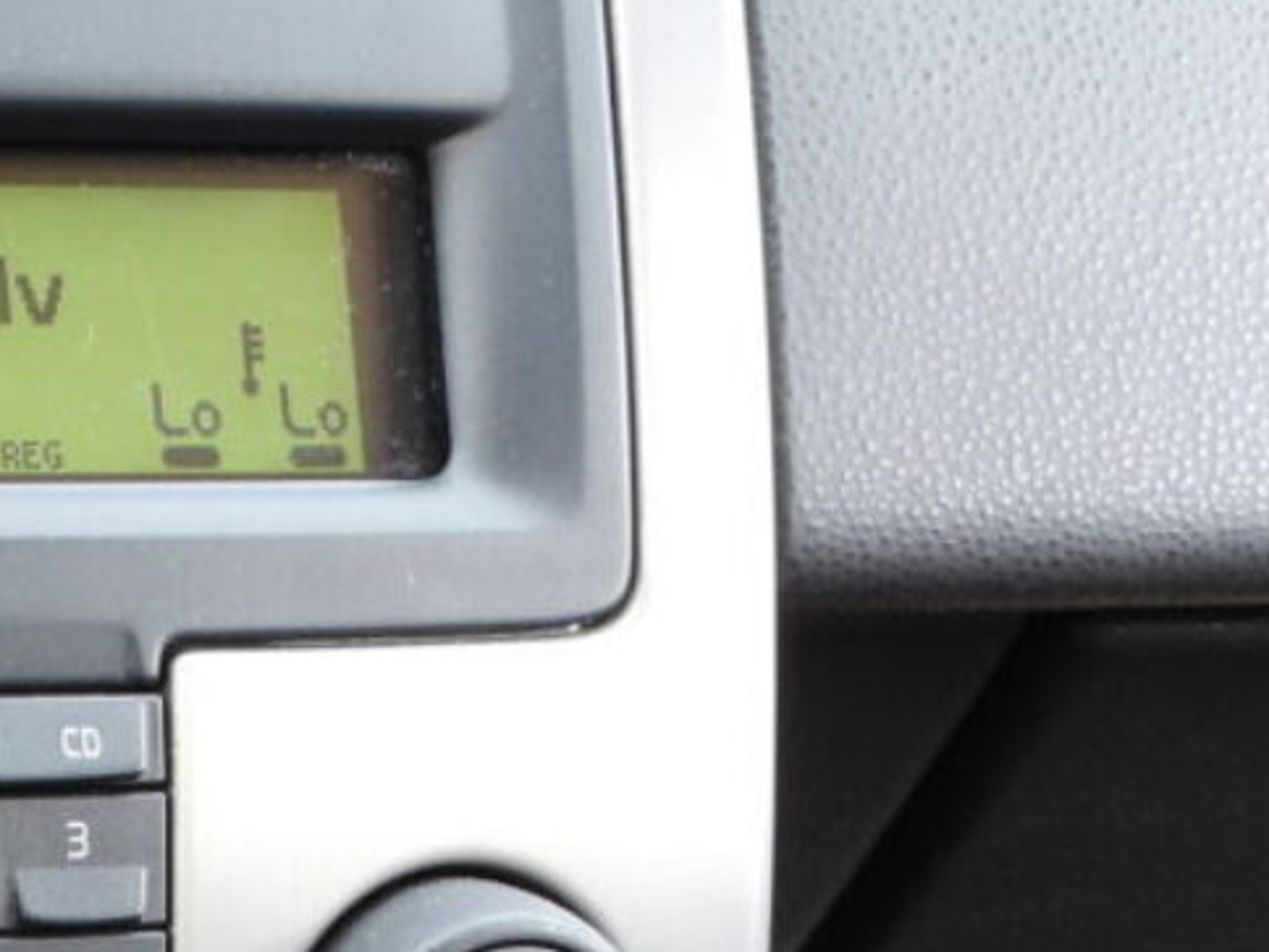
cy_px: 1419
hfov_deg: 17.7
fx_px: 3886
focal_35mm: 106
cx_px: -233
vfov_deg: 13.2
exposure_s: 1/30
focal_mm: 5.8
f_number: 3.2
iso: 100
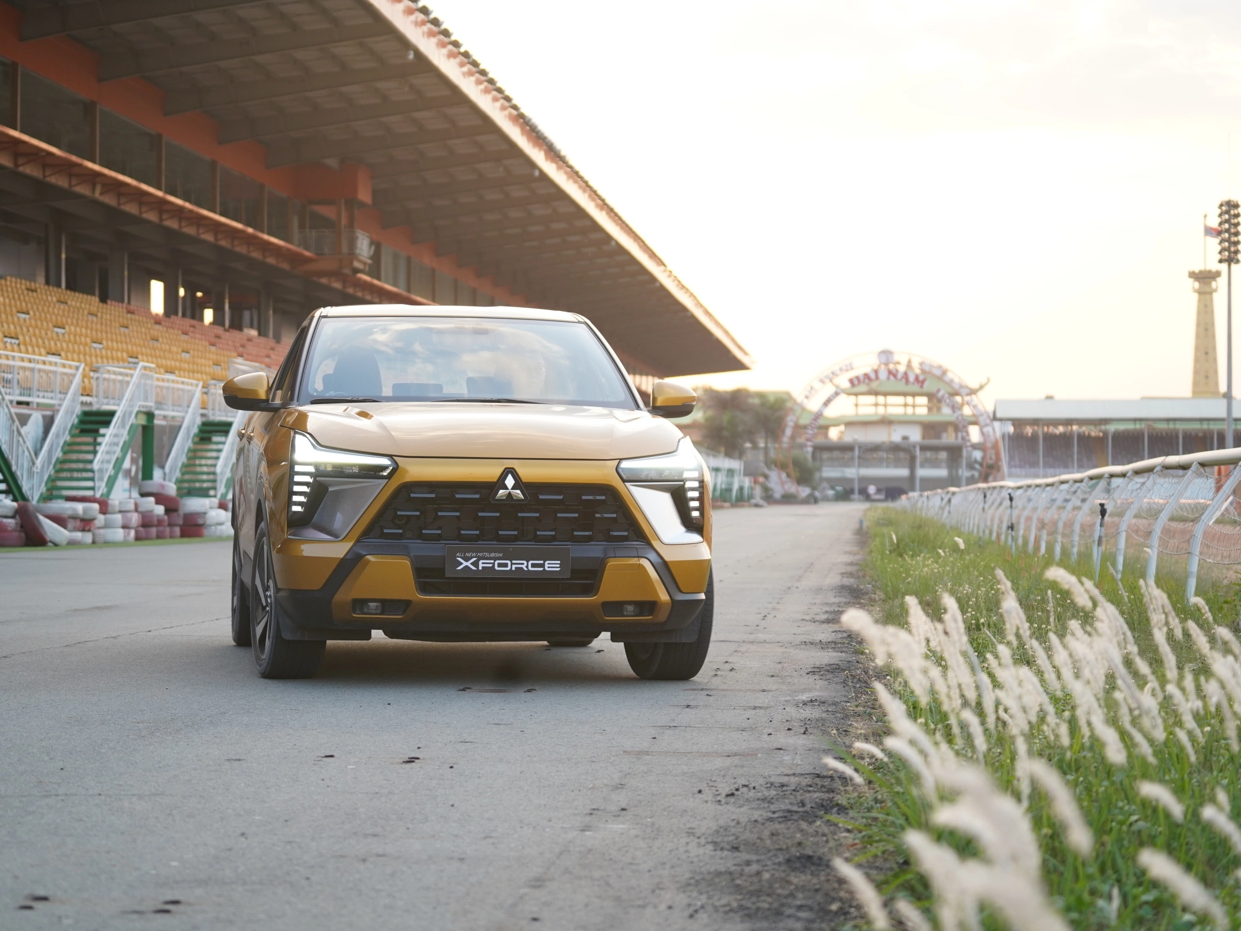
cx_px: 567
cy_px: 469
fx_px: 2940
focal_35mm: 82
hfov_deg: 23.8
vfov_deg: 18.0
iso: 500
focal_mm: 75
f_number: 4
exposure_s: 1/250
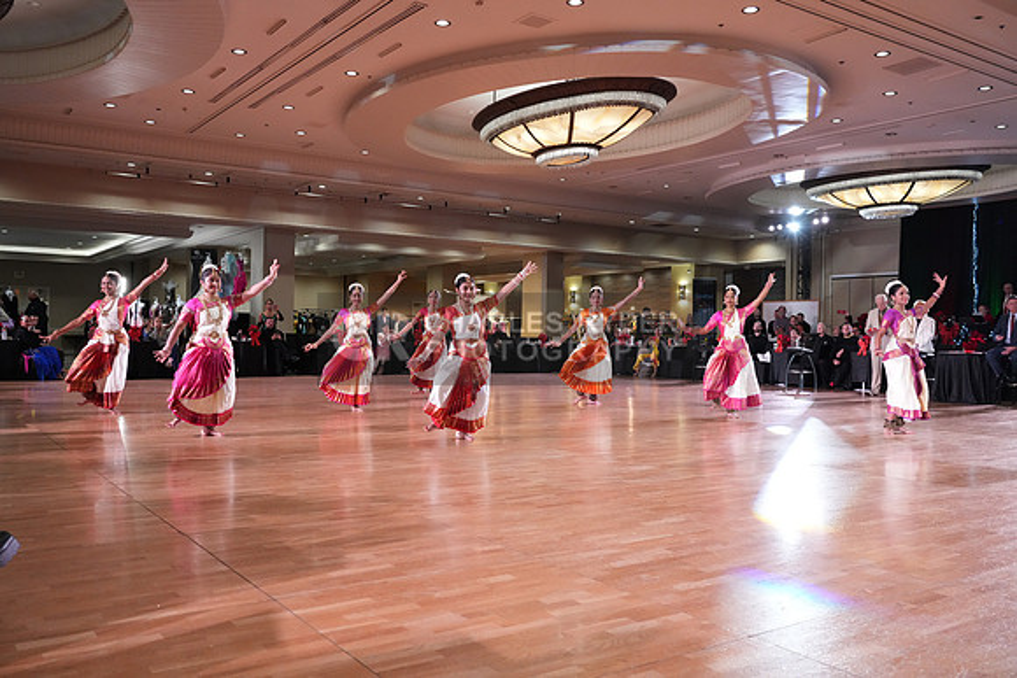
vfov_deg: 43.6
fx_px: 848
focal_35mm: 30
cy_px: 339
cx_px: 508
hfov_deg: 61.9
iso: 5000
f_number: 5
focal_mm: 30
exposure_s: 1/320
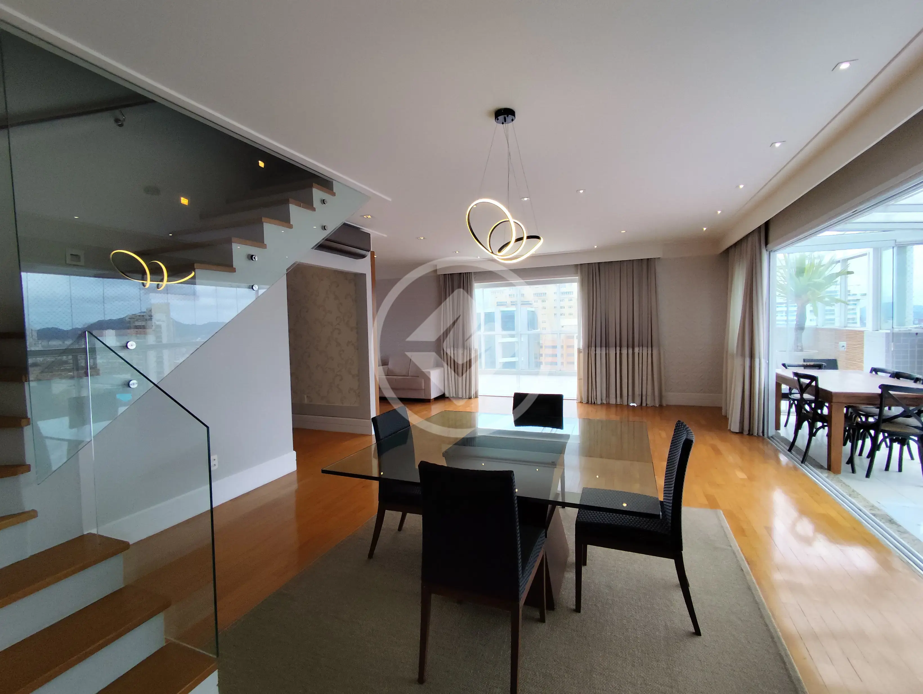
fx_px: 427
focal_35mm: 16
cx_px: 462
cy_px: 347
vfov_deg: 78.2
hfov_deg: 94.5
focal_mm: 1.65
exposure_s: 1/310
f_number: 2.2
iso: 50
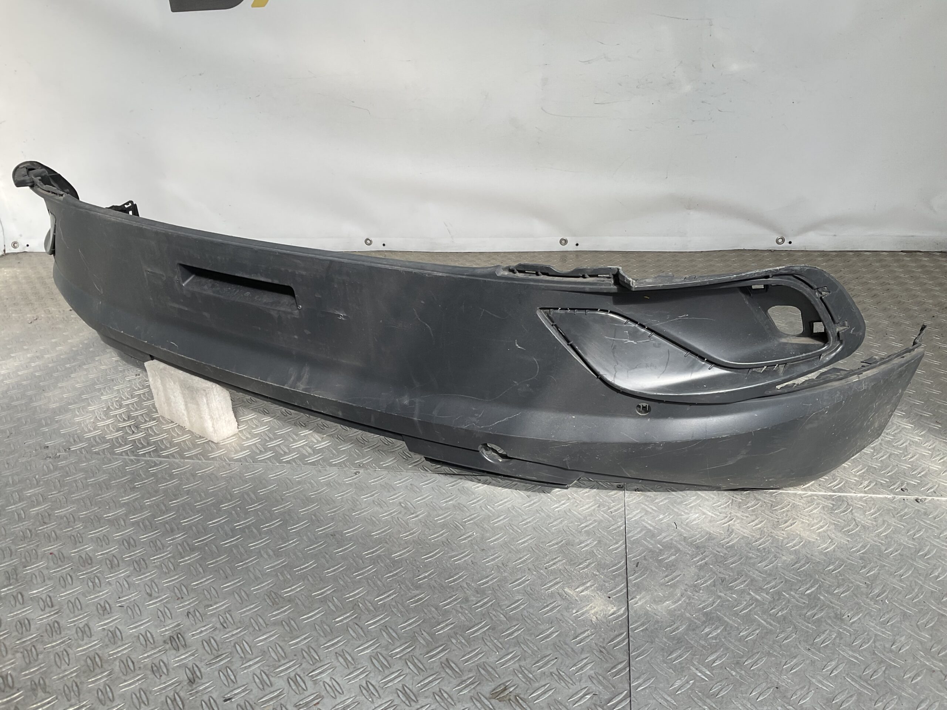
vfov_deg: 48.2
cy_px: 355
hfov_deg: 61.7
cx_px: 474
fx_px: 793
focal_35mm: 29
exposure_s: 1/318
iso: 16
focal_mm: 3
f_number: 1.8
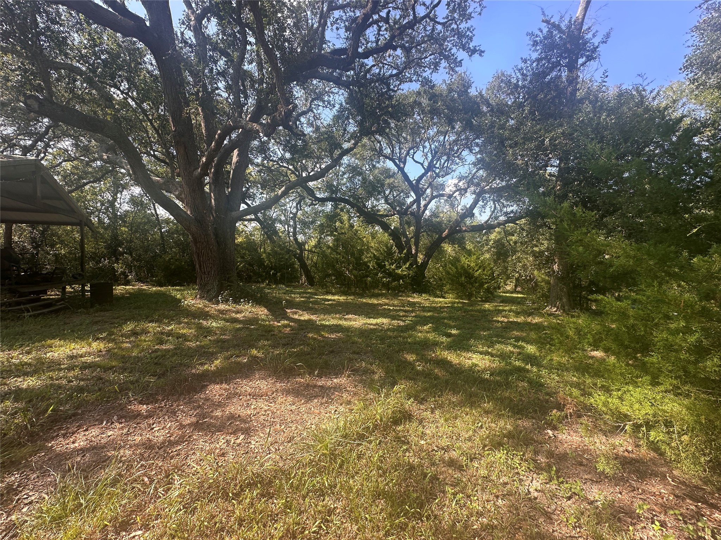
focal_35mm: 14
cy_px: 270
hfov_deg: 102.1
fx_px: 292
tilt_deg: -1.3
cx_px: 360
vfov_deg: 85.7
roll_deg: -0.1
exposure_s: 1/317
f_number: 2.2
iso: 40
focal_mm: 2.22
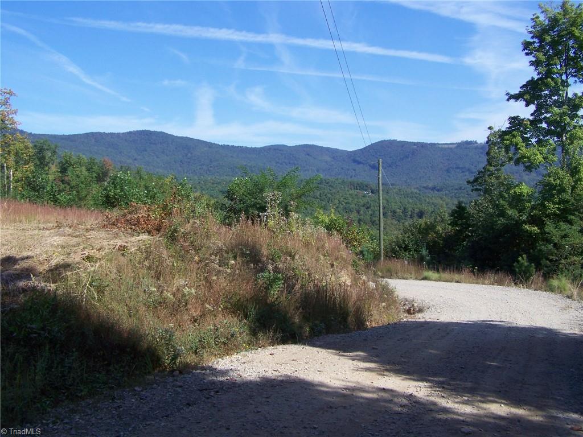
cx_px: 292
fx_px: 640
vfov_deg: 37.7
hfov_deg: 49.0
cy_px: 218
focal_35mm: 38
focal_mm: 6.3
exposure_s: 1/400
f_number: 4
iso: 64
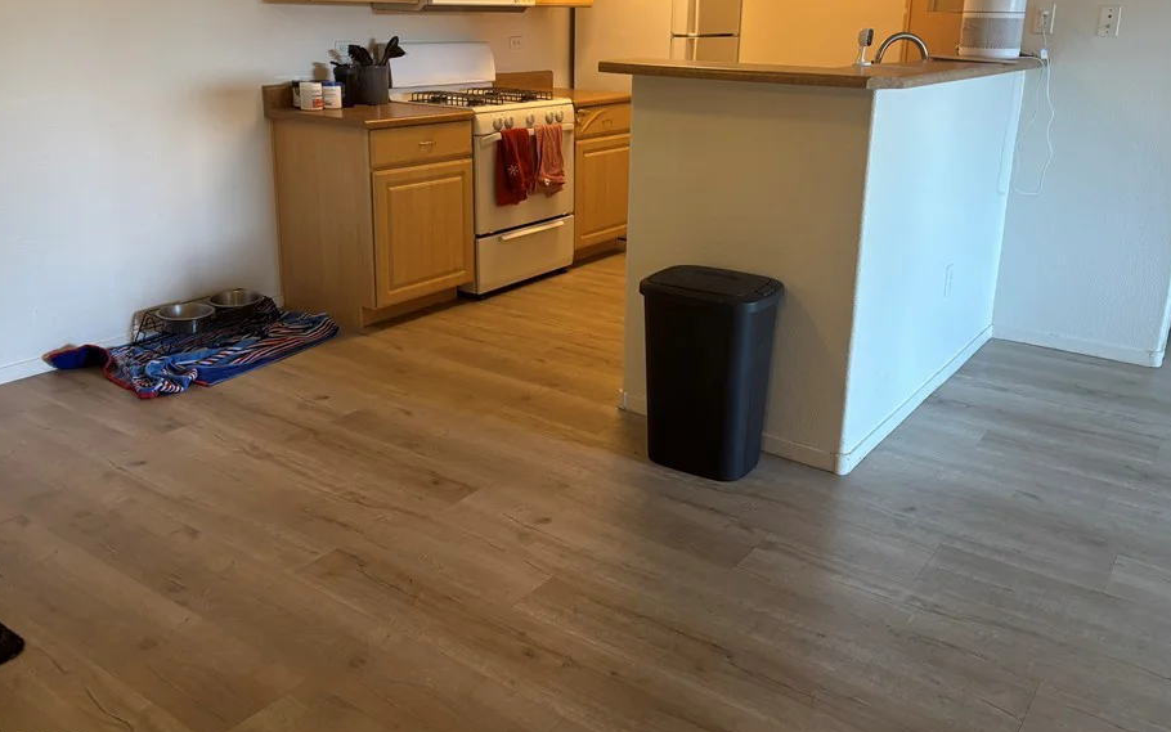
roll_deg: -1.0
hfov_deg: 61.2
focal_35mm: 31
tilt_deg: -14.8
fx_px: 989
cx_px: 604
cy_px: 275
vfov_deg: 40.3
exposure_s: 1/60
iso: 160
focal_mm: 5.96
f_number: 1.6
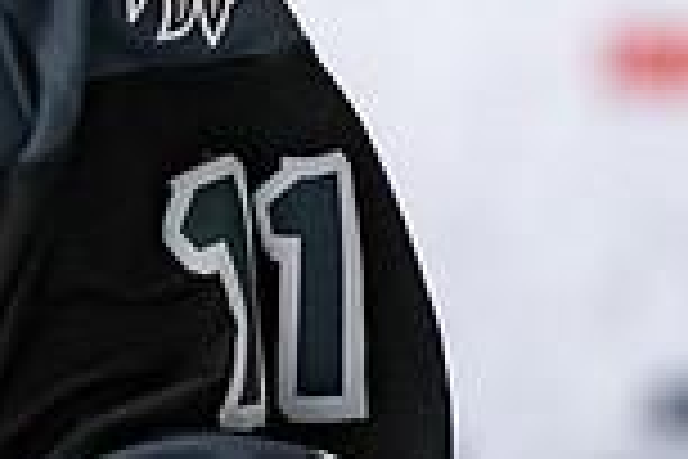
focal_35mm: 1168
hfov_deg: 1.8
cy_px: -509
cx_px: -481
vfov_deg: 1.2
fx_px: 22320
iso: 2000
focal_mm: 175
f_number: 2.8
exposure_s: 1/800
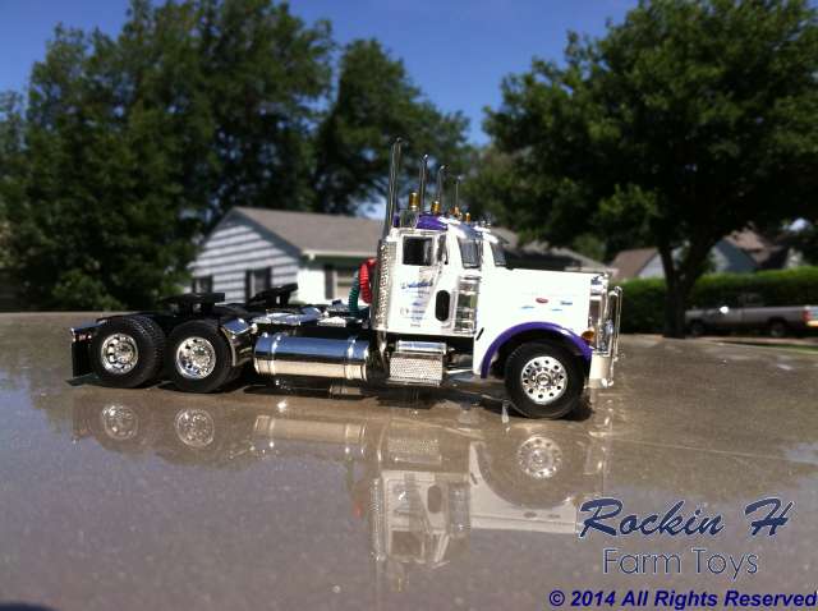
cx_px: 409
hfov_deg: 52.7
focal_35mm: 35
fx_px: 826
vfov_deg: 40.6
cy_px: 306
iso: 80
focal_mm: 3.85
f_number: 2.8
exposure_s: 1/968
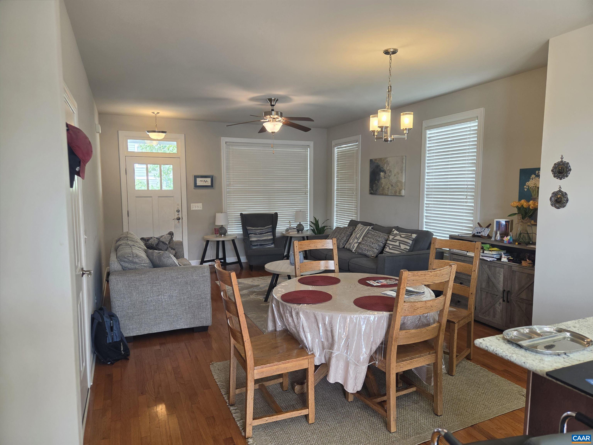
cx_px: 296
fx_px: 394
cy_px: 222
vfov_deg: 58.9
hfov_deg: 73.9
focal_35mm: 23
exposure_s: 1/120
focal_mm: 5.4
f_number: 1.8
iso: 80
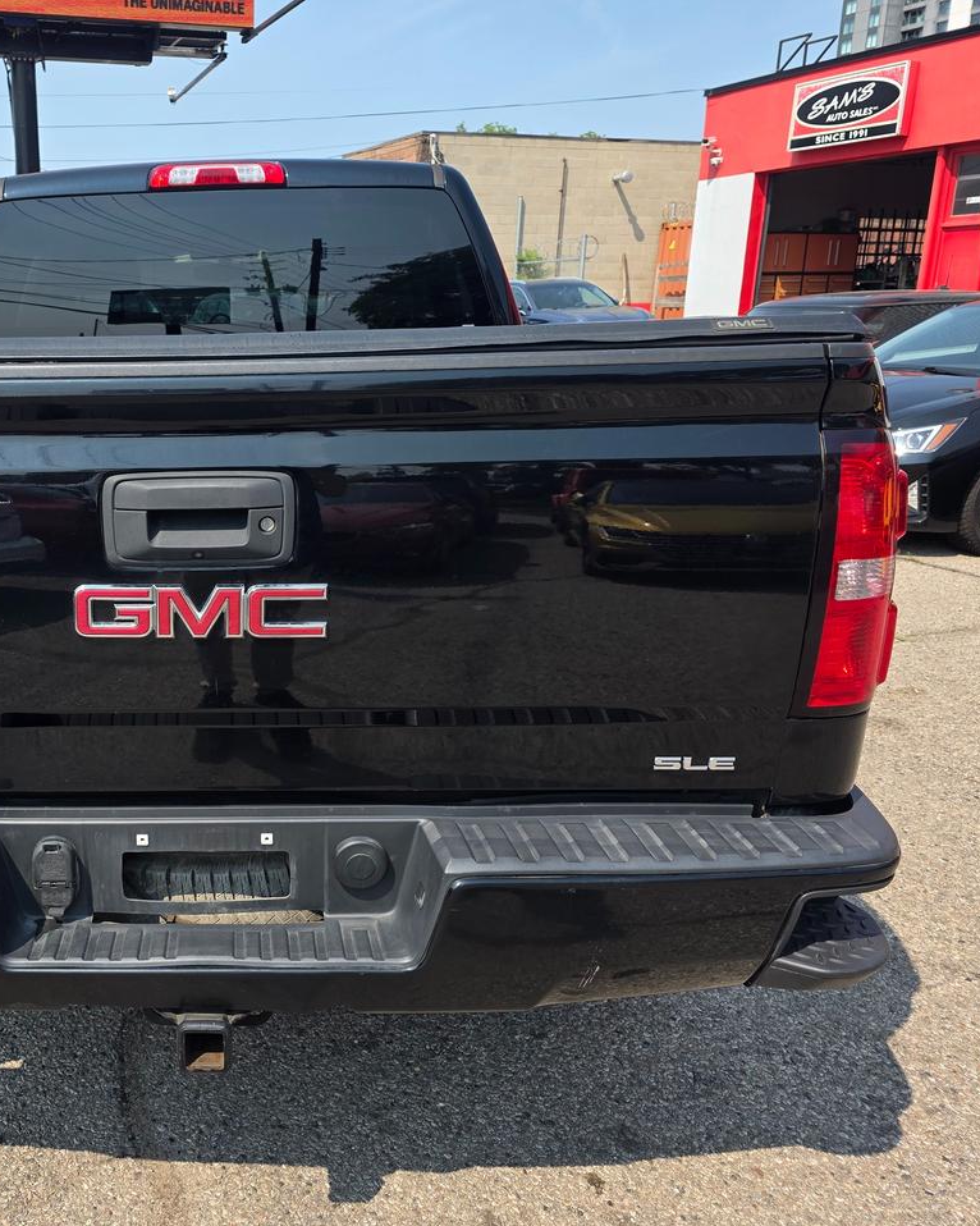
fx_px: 1088
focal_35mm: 30
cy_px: 613
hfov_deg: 46.2
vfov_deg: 58.8
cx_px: 209
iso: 80
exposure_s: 1/3042
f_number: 1.7
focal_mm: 6.3
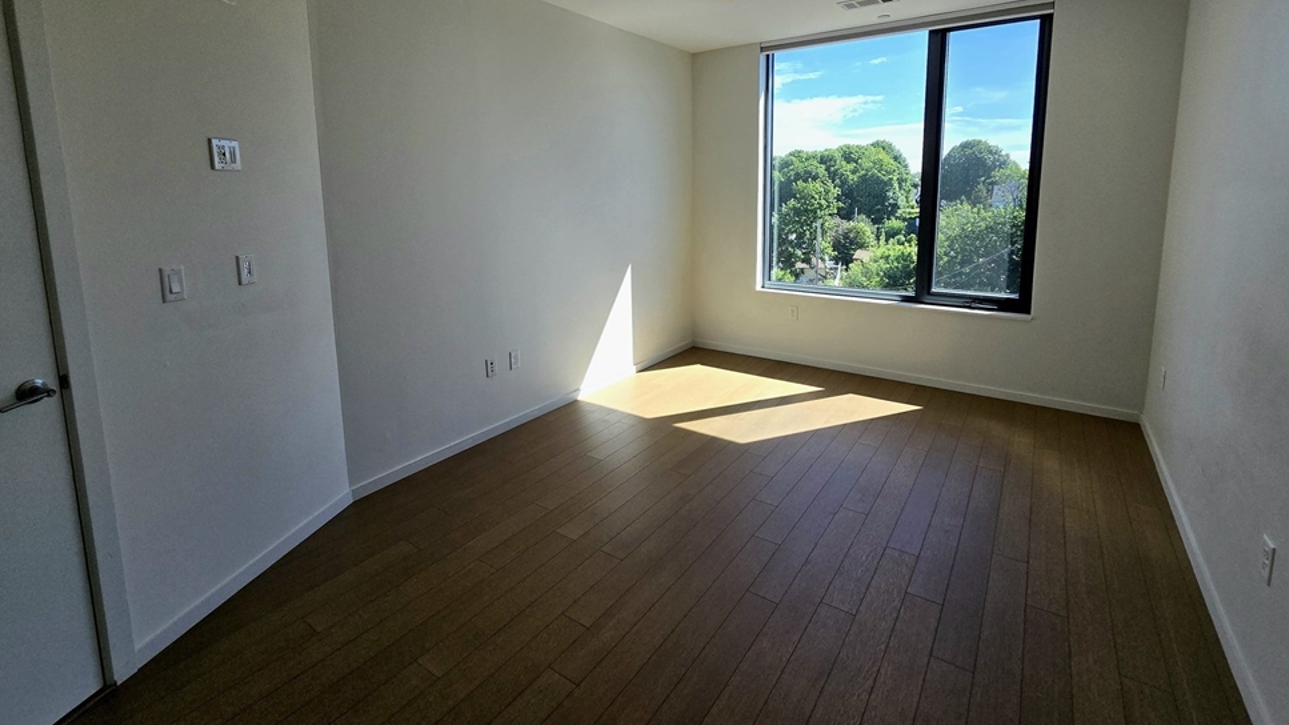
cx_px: 676
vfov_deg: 69.2
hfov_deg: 102.9
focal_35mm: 15
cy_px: 263
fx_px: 513
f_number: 2.2
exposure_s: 1/1000
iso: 80
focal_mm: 2.2
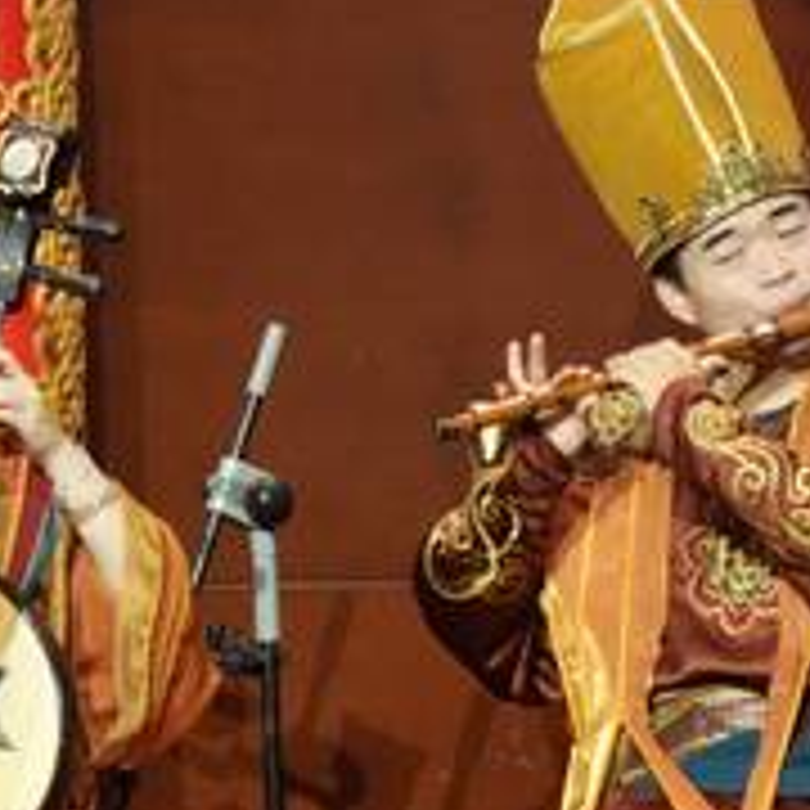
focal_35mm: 756
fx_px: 20014
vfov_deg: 2.3
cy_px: 266
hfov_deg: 2.3
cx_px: 166
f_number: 7.1
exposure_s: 1/250
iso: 10000
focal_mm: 223
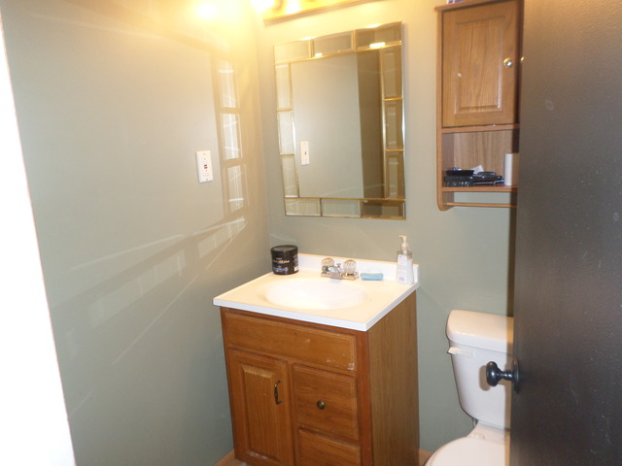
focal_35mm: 25
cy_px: 233
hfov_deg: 69.4
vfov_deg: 54.9
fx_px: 449
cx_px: 311
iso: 120
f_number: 2.5
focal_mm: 4.5
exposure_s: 1/30
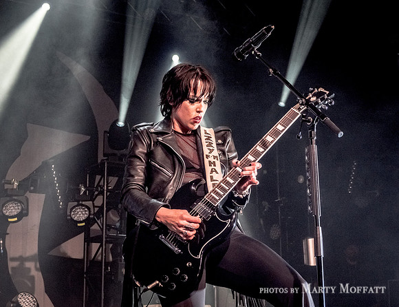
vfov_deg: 21.7
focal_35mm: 69
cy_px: 121
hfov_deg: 28.0
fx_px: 800
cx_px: 203
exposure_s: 1/125
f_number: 4
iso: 1250
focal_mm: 28
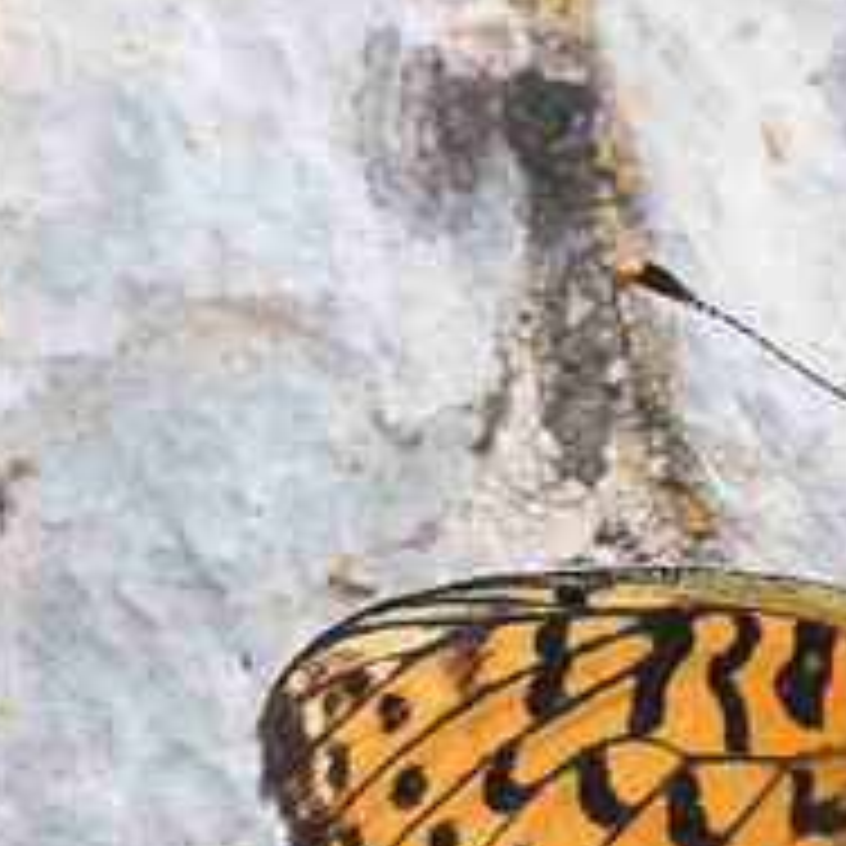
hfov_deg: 0.8
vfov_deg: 0.8
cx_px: 1168
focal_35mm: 2324
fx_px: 64259
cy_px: 584
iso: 800
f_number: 10
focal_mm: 150
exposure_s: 1/800
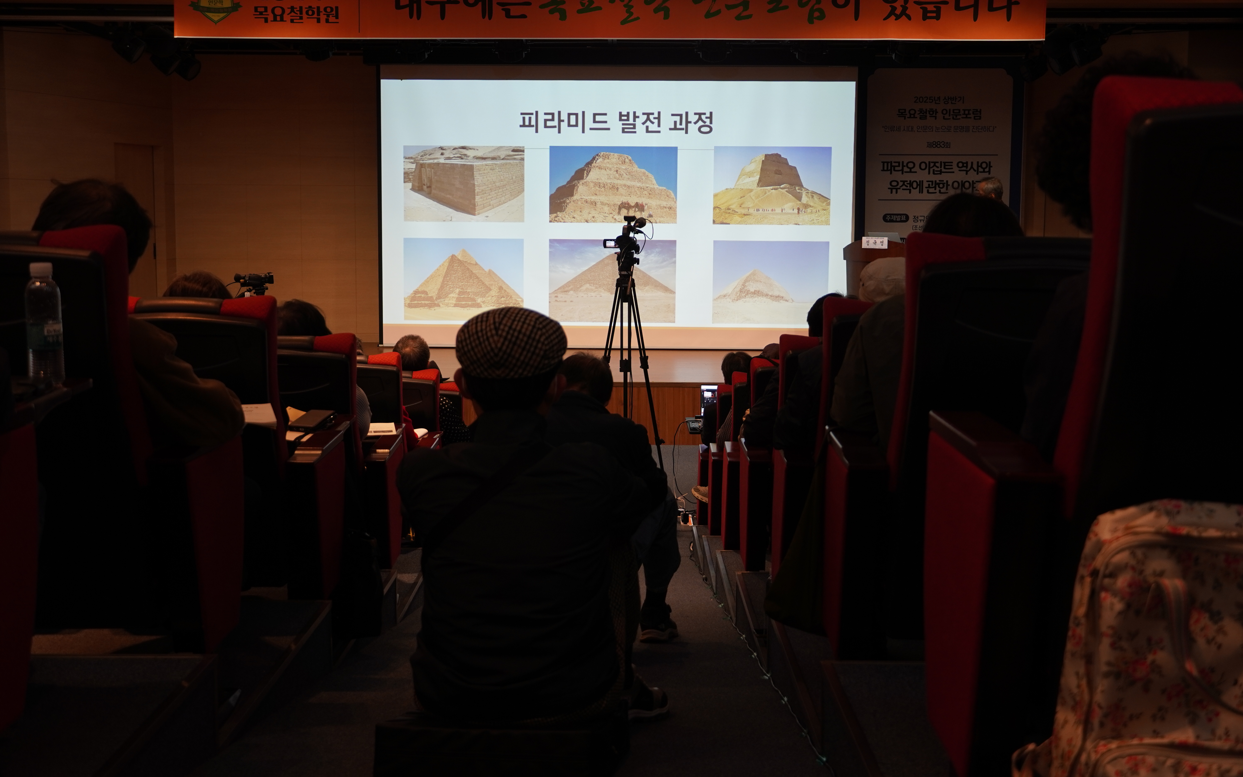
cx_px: 619
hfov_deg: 44.8
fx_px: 1508
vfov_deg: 28.9
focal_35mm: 45
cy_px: 362
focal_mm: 29
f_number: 4.5
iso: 320
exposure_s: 1/50
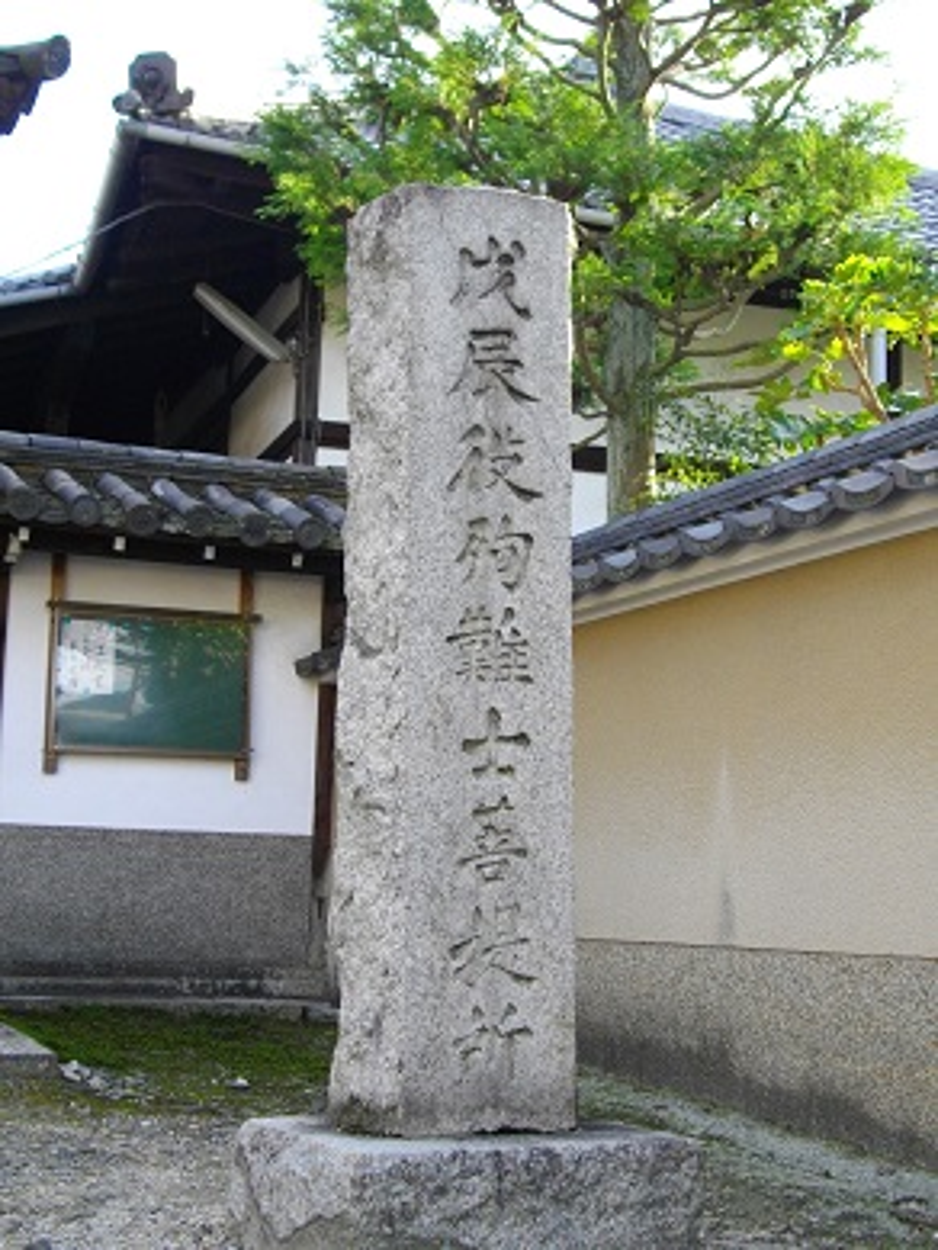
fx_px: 1805
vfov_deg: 38.2
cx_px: 469
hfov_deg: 29.1
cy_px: 625
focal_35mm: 50
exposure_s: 1/160
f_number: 3.6
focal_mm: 8.8
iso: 198
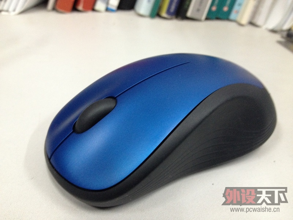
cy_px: 110
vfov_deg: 40.7
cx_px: 146
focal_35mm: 35
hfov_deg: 52.6
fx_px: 296
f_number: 2.4
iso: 250
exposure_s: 1/20
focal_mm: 4.28
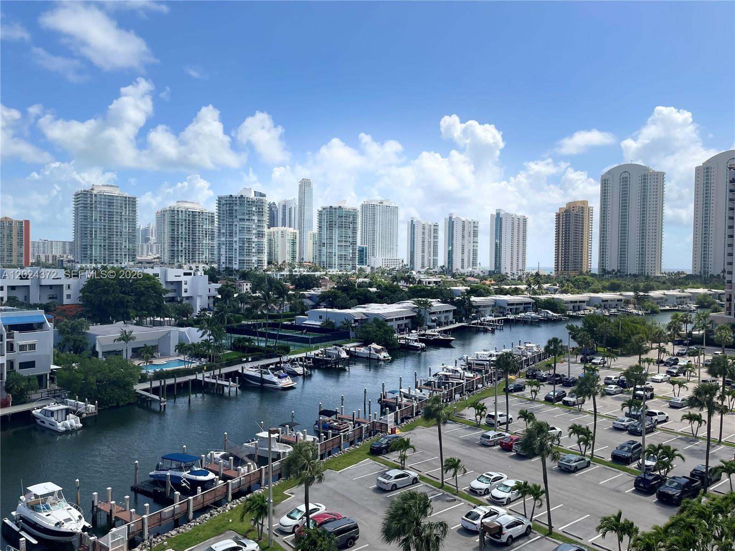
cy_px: 276
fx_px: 552
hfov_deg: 67.3
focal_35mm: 26
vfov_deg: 53.1
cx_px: 368
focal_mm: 4.2
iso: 50
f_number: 1.6
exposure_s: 1/7299
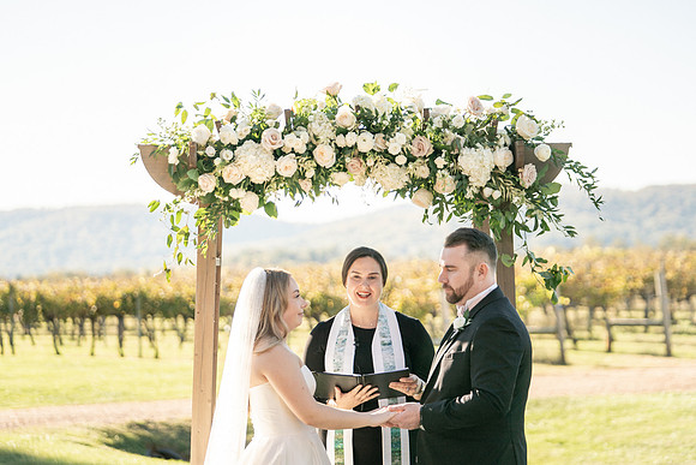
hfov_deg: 20.3
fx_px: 1940
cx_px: 323
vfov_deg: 13.6
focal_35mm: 100
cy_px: 216
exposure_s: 1/1250
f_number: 2.8
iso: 100
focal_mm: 92
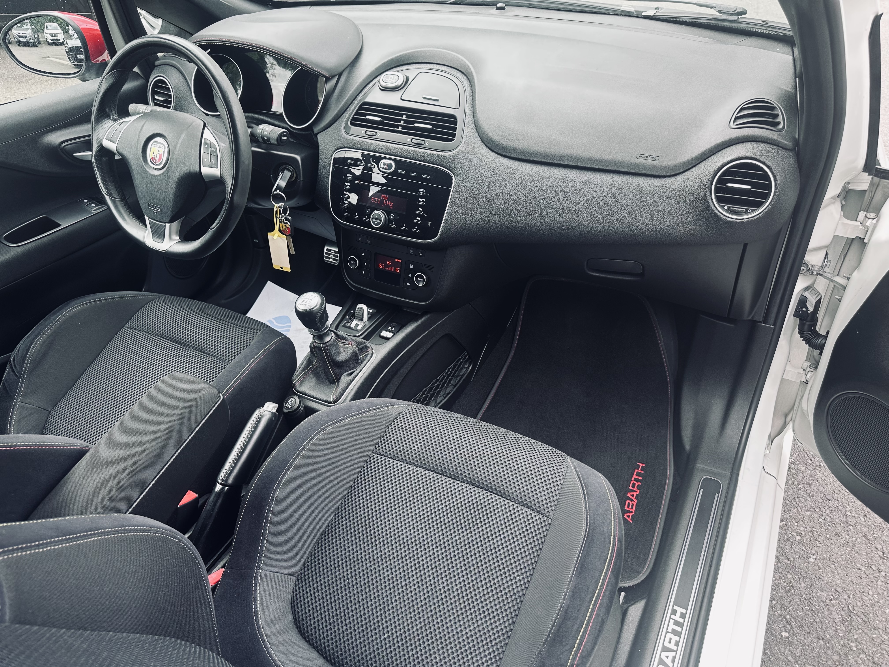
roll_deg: +3.2
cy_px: 334
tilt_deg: -37.1
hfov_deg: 71.6
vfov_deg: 56.8
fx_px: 616
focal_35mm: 24
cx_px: 444
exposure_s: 1/212
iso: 64
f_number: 1.78
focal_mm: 6.86
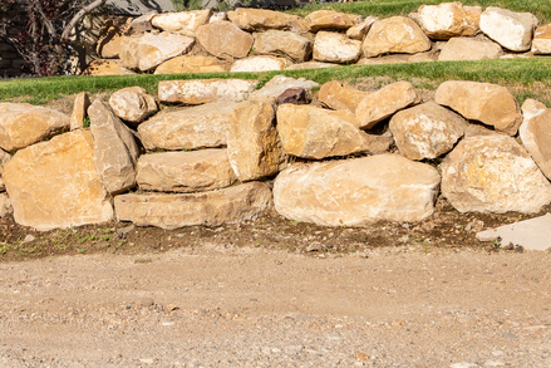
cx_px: -65
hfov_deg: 17.6
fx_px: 1715
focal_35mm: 112
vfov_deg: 11.9
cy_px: -129
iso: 100
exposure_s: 1/1000
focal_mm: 24
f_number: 4.5
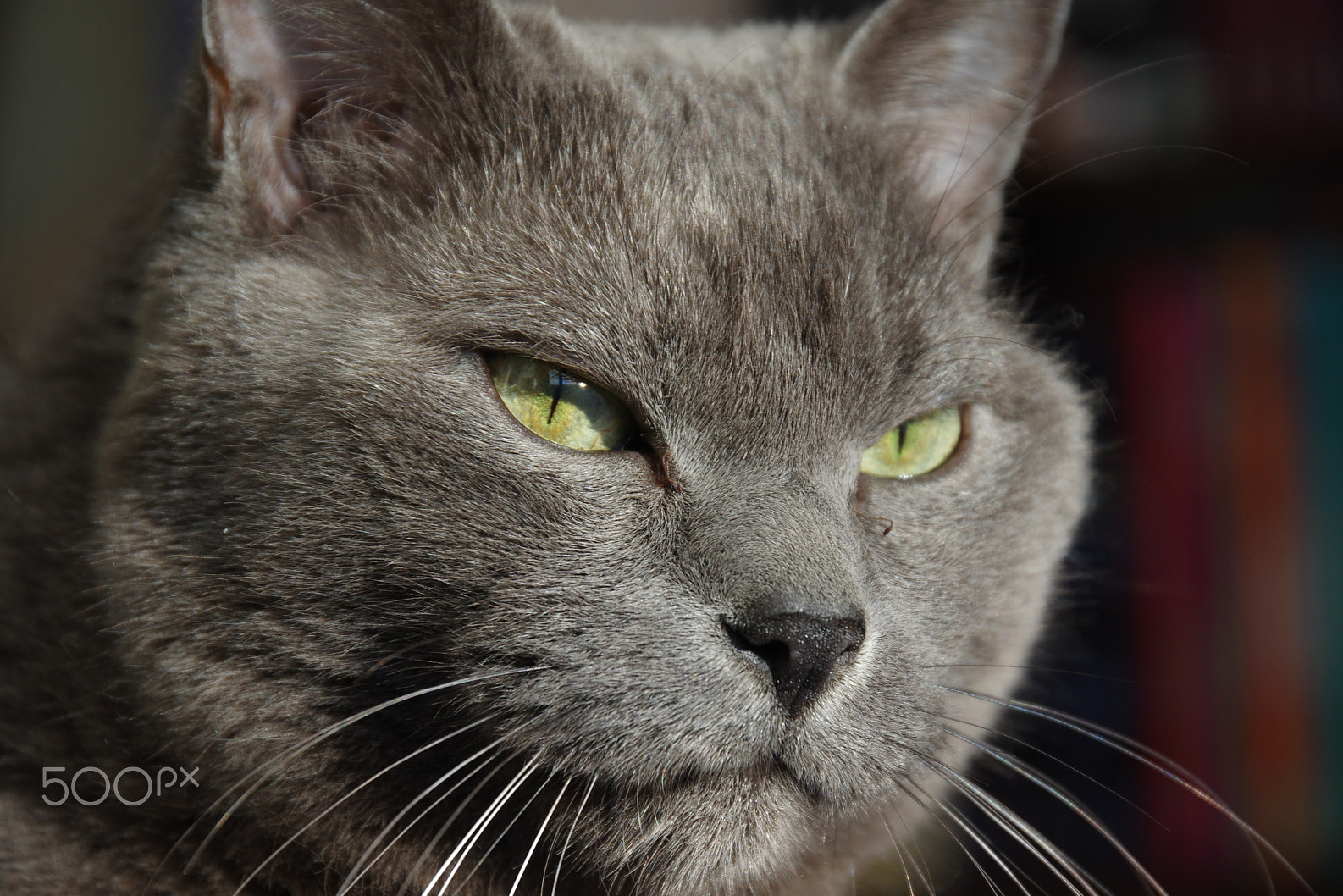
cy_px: 447
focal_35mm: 128
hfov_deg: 16.0
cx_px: 666
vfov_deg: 10.7
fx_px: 4776
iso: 200
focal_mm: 85
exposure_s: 1/100
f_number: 5.6
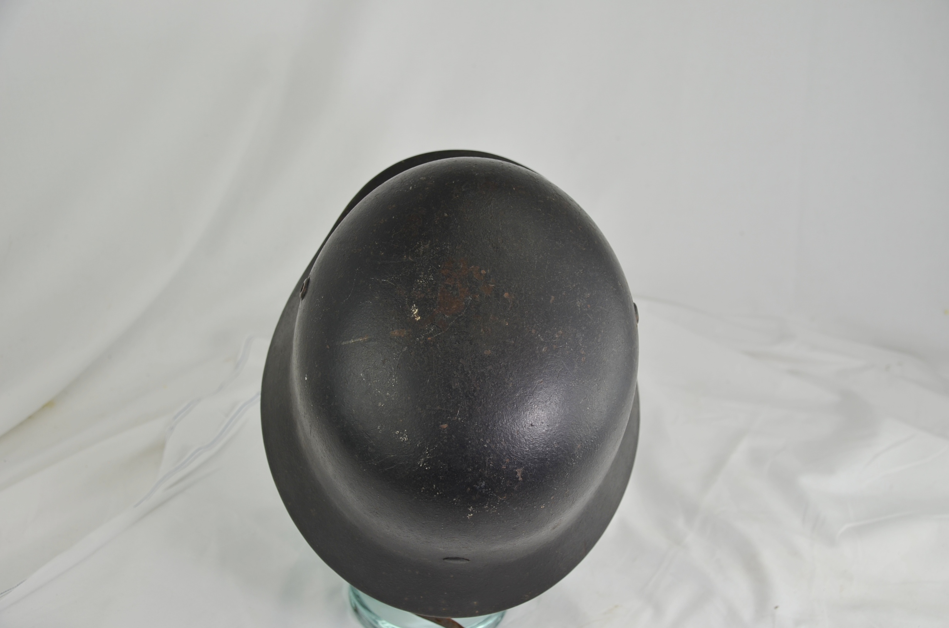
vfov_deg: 28.8
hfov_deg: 42.4
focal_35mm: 46
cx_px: 474
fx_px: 1223
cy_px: 314
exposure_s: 1/125
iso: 200
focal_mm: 31
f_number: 5.6
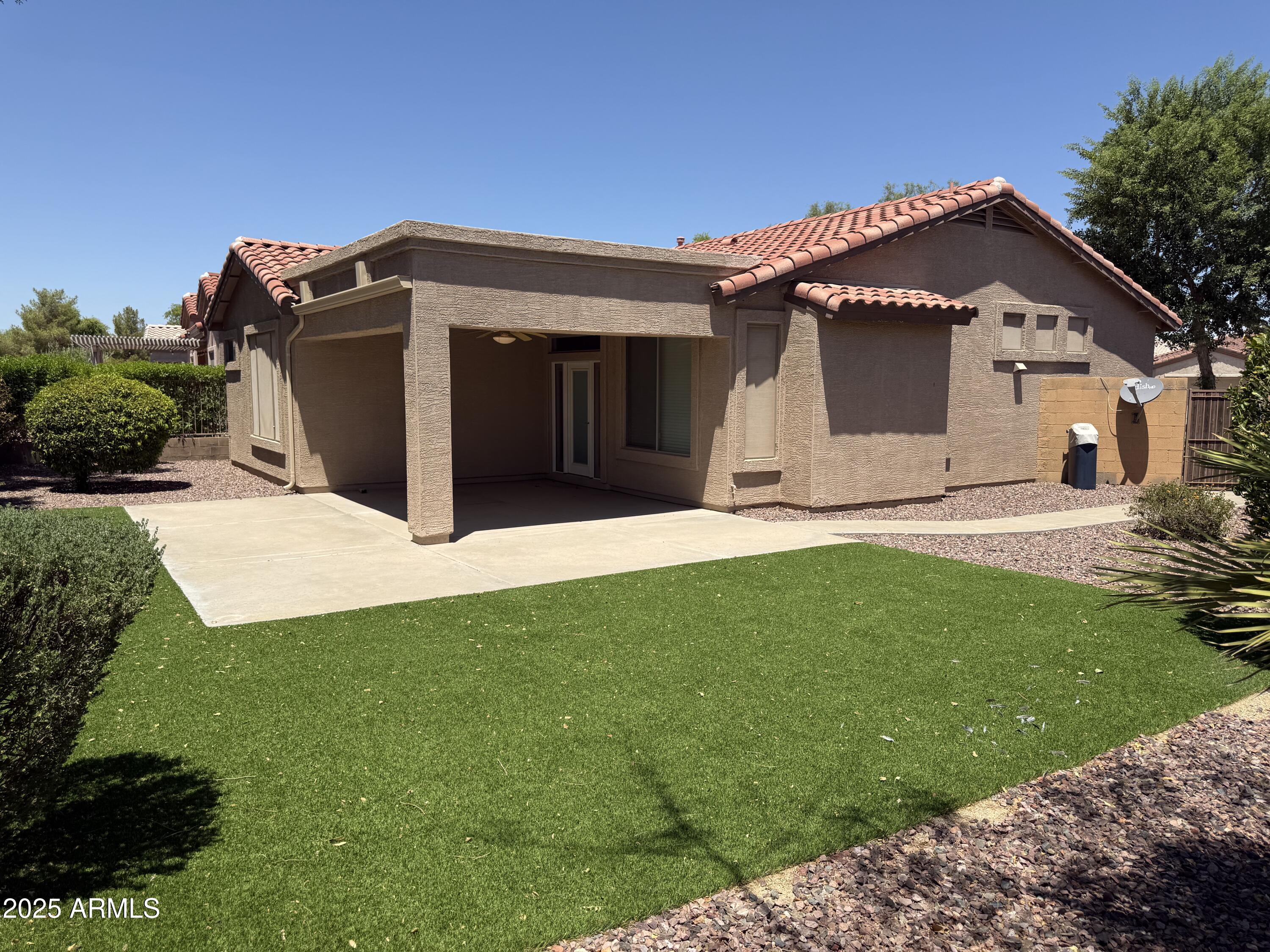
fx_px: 881
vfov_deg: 56.8
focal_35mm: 24
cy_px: 476
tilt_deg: -5.7
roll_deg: -0.2
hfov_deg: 71.6
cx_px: 635
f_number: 1.78
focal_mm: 6.76
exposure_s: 1/4673
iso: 80
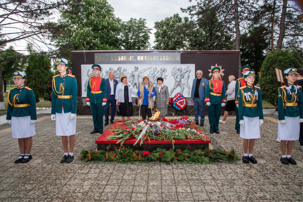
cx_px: 152
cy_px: 101
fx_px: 203
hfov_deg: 73.5
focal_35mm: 24
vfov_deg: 53.0
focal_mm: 24
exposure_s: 1/160
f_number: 10
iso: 640
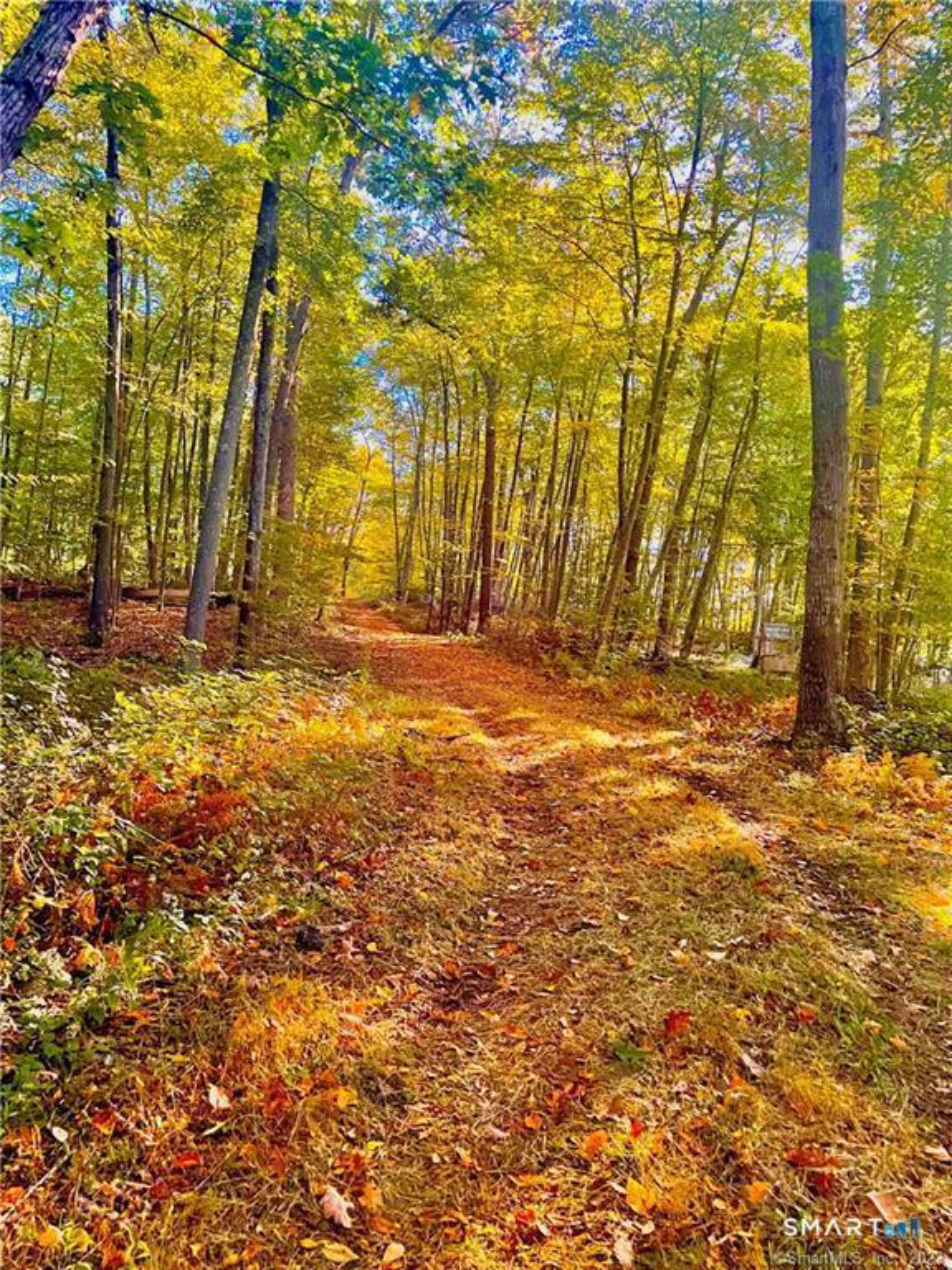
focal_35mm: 26
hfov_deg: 53.1
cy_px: 635
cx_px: 476
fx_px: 953
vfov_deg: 67.3
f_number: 1.6
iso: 320
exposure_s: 1/60
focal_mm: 4.2
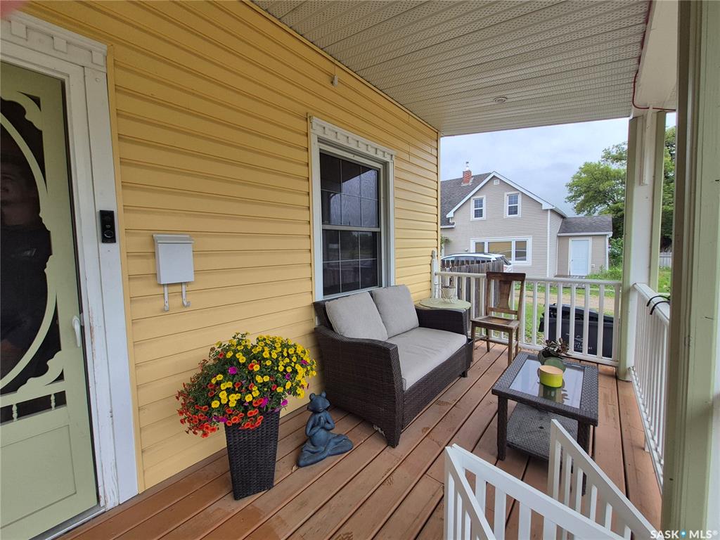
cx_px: 360
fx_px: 270
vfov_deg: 89.9
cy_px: 270
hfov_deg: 106.2
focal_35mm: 13
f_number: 2.2
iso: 50
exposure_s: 1/380
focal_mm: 1.74
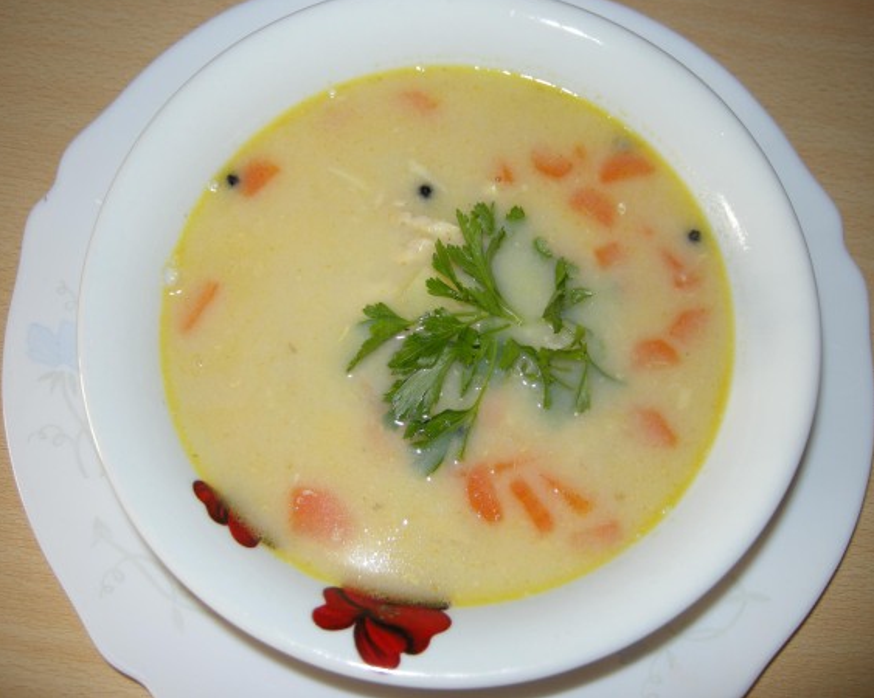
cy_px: 347
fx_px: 957
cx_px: 464
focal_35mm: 37
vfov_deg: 40.1
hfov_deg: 49.1
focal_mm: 7.5
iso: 64
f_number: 2.7
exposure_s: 1/30
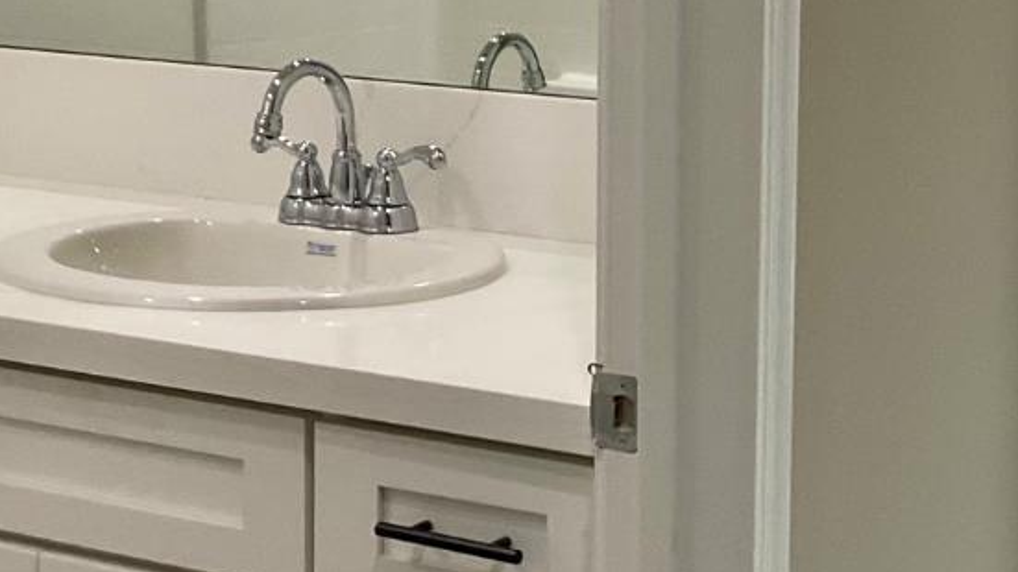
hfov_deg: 24.4
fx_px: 2322
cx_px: 809
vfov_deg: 14.0
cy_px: 173
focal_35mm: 86
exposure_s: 1/120
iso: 64
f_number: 1.8
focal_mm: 3
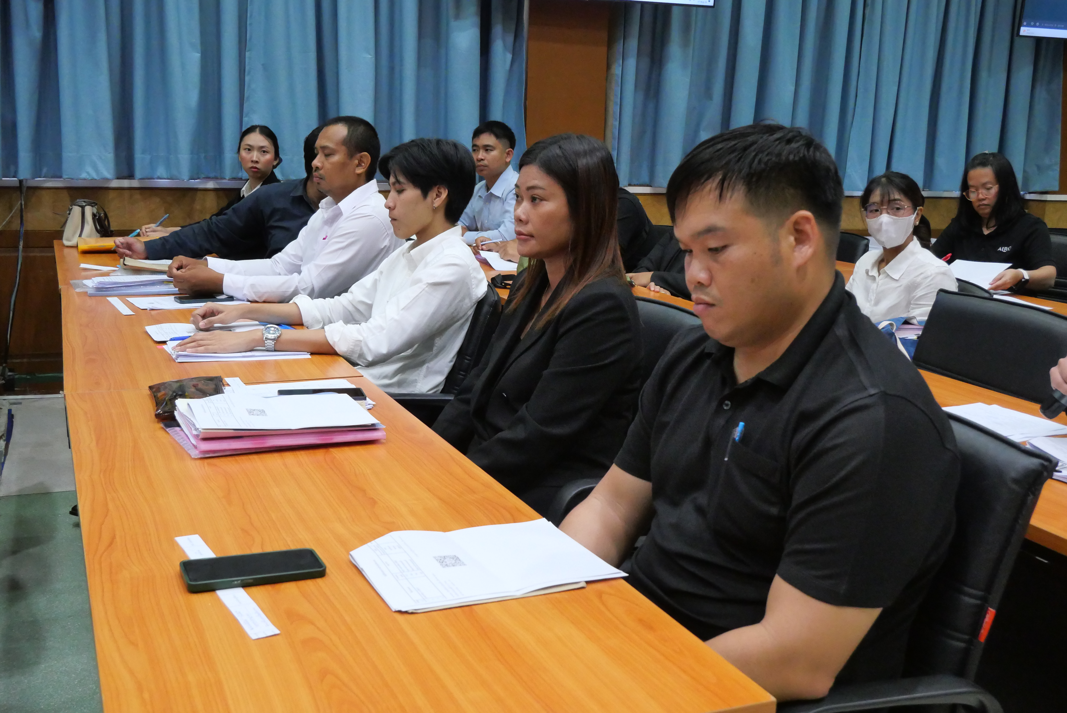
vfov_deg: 37.9
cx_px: 534
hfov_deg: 54.4
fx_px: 1038
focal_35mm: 35
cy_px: 356
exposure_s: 1/80
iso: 3200
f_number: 5.6
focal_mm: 17
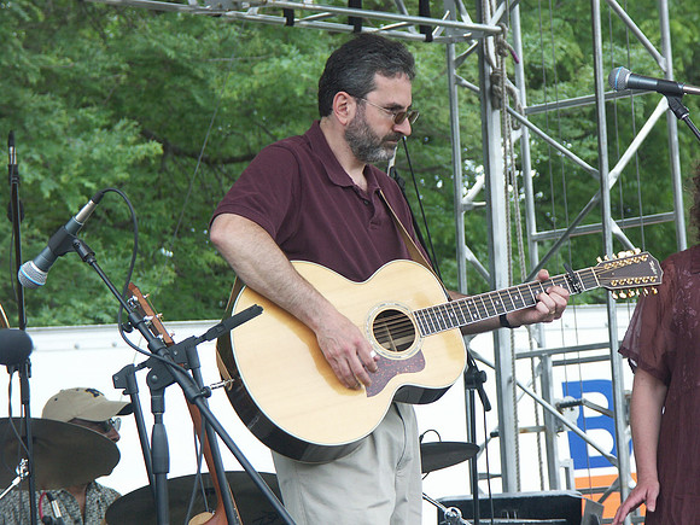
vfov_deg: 7.4
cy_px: 262
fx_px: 4044
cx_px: 350
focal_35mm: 200
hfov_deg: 9.9
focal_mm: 50.69
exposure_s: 1/250
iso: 100
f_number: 4
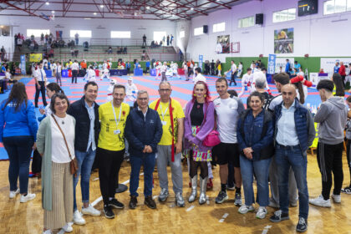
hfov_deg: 54.4
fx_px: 341
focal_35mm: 35
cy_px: 117
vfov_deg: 37.9
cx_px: 176
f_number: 4
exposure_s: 1/160
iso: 2000
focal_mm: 35
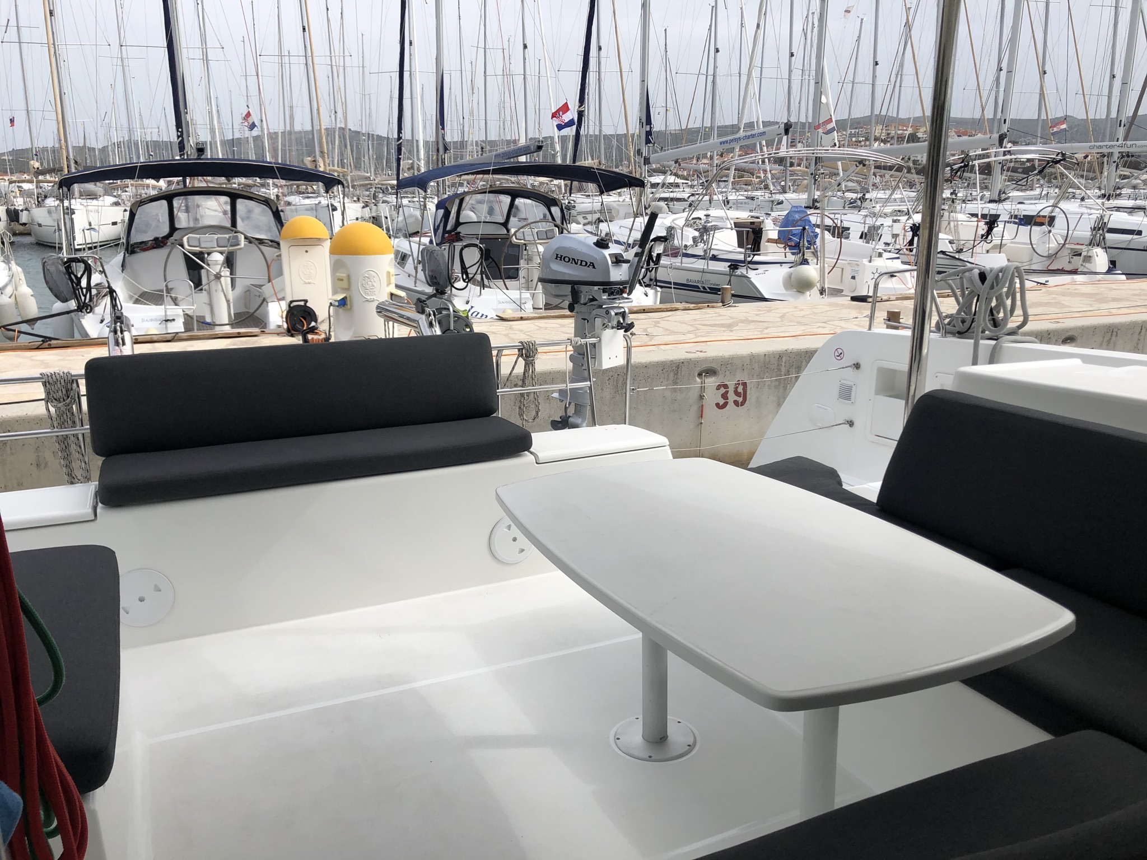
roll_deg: -0.2
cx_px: 574
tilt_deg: -14.2
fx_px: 928
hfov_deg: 63.4
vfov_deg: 49.7
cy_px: 430
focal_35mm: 28
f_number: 1.8
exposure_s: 1/1656
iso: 20
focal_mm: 3.99
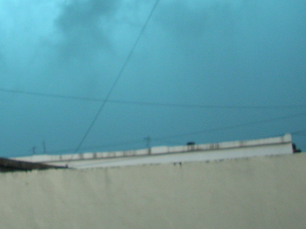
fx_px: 760
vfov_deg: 16.6
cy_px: -24
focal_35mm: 86
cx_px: 27
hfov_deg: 22.2
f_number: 2.8
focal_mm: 6.2
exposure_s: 1/30
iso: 129
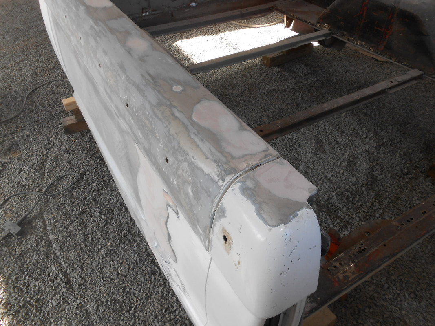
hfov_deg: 67.3
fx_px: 327
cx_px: 218
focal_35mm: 26
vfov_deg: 53.1
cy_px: 163
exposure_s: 1/50
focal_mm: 4.6
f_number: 3.5
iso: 80
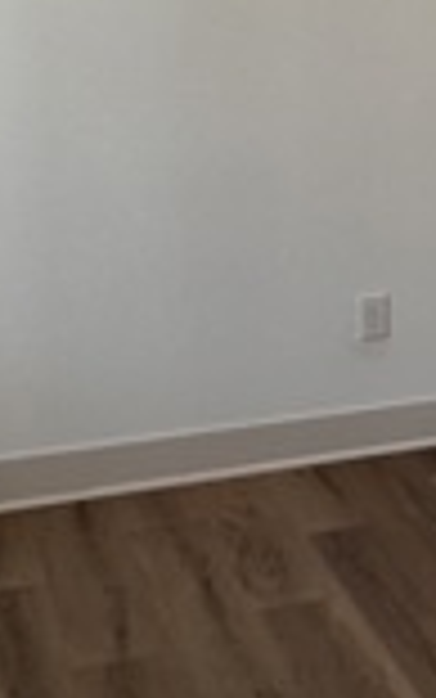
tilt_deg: -2.3
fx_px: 1823
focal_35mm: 96
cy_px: 27
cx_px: 841
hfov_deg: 12.2
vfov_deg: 21.0
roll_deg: -1.5
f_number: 2.2
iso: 40
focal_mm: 2.22
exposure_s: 1/185
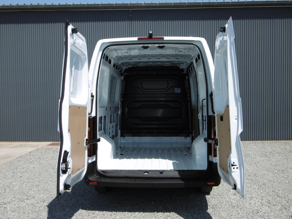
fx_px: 270
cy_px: 110
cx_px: 146
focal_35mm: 32
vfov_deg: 44.2
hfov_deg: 56.8
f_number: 8.8
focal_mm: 5.8
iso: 100
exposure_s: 1/200
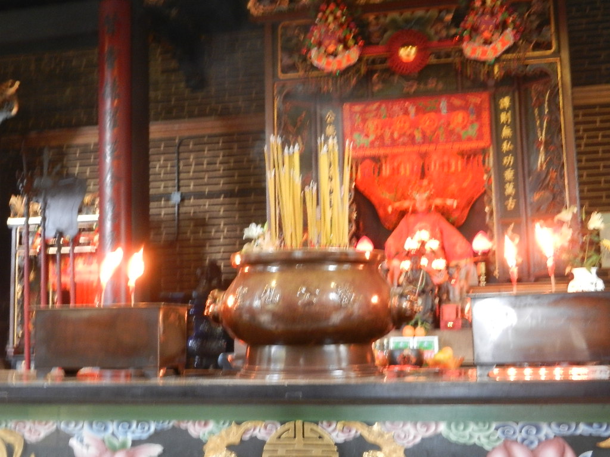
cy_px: 228
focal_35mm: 45
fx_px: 793
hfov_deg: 42.1
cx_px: 305
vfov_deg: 32.2
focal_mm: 8.2
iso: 400
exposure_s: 1/3
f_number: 4.2
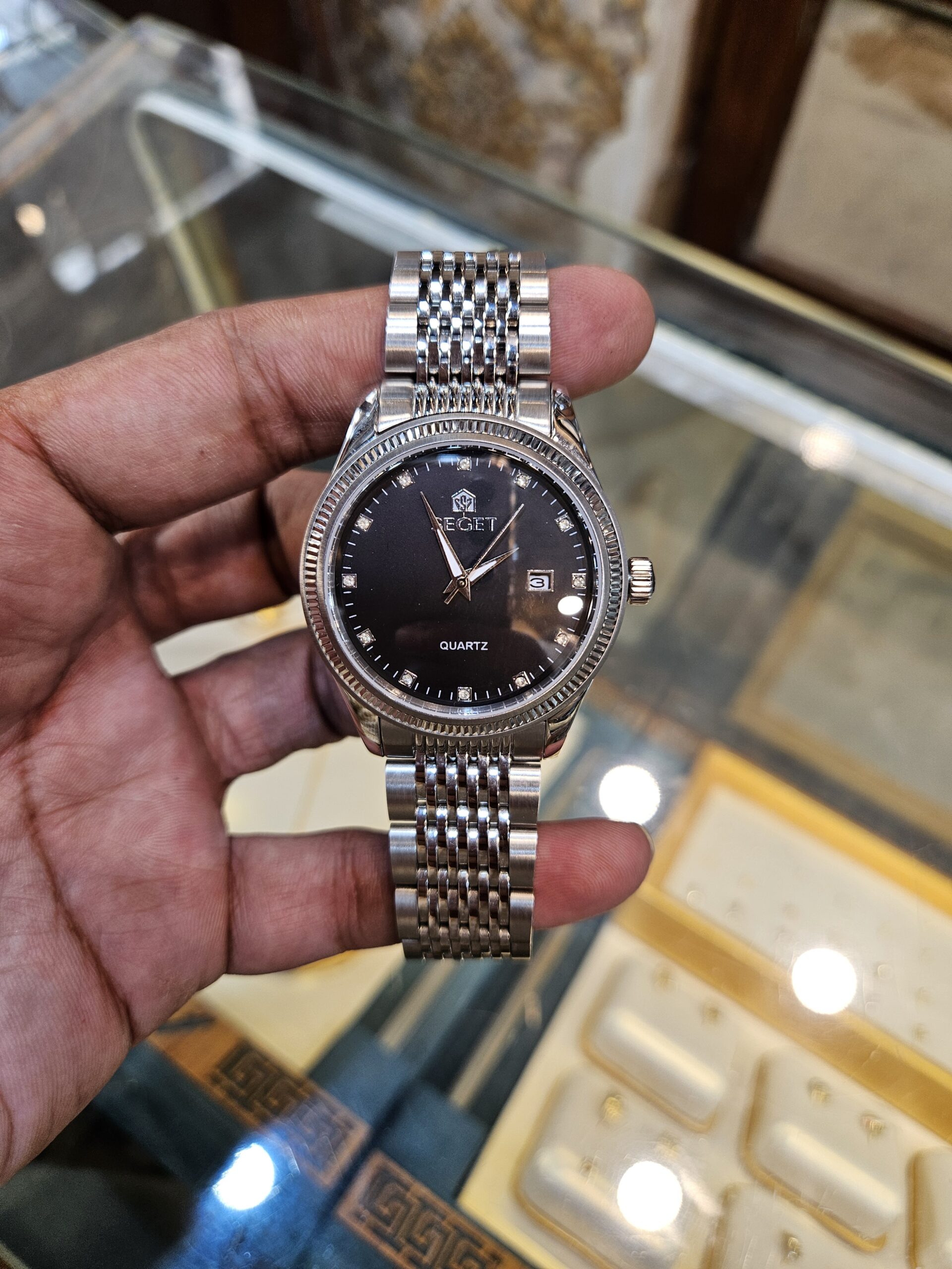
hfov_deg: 58.9
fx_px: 843
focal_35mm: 23
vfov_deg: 73.9
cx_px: 476
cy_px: 634
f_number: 1.8
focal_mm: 5.4
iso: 80
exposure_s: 1/100
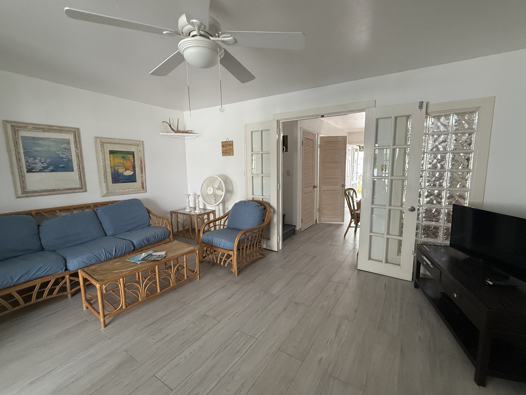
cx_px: 274
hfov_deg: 98.1
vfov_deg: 81.7
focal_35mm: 15
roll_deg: +0.2
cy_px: 195
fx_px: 228
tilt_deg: -7.2
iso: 320
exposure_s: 1/120
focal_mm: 2.22
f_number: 2.2
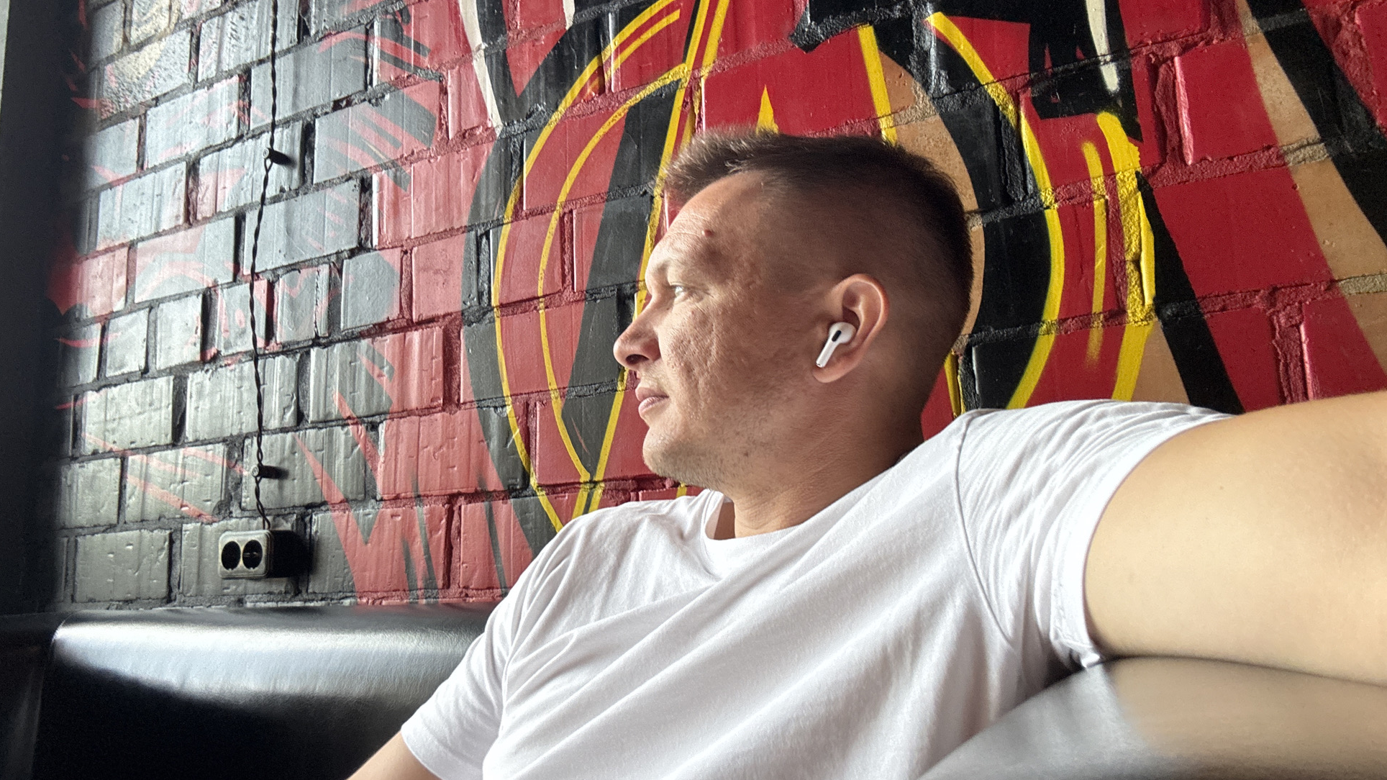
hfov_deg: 71.9
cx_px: 687
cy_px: 390
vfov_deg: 44.4
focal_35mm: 26
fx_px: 956
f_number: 1.9
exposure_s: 1/60
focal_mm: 2.69
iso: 125
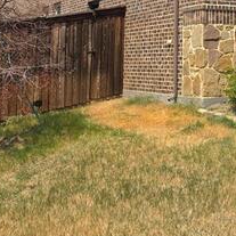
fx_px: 486
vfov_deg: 25.9
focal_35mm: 63
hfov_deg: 25.4
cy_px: -2
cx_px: 257
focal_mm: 6.5
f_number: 1.4
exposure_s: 1/7058
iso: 64
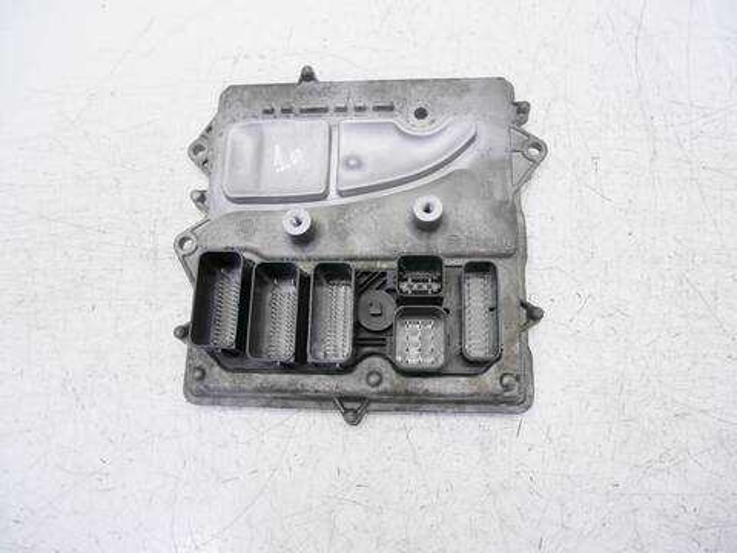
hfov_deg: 71.6
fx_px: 511
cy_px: 276
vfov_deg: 56.8
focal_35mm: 24
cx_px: 368
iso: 200
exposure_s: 1/60
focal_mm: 12
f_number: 3.5
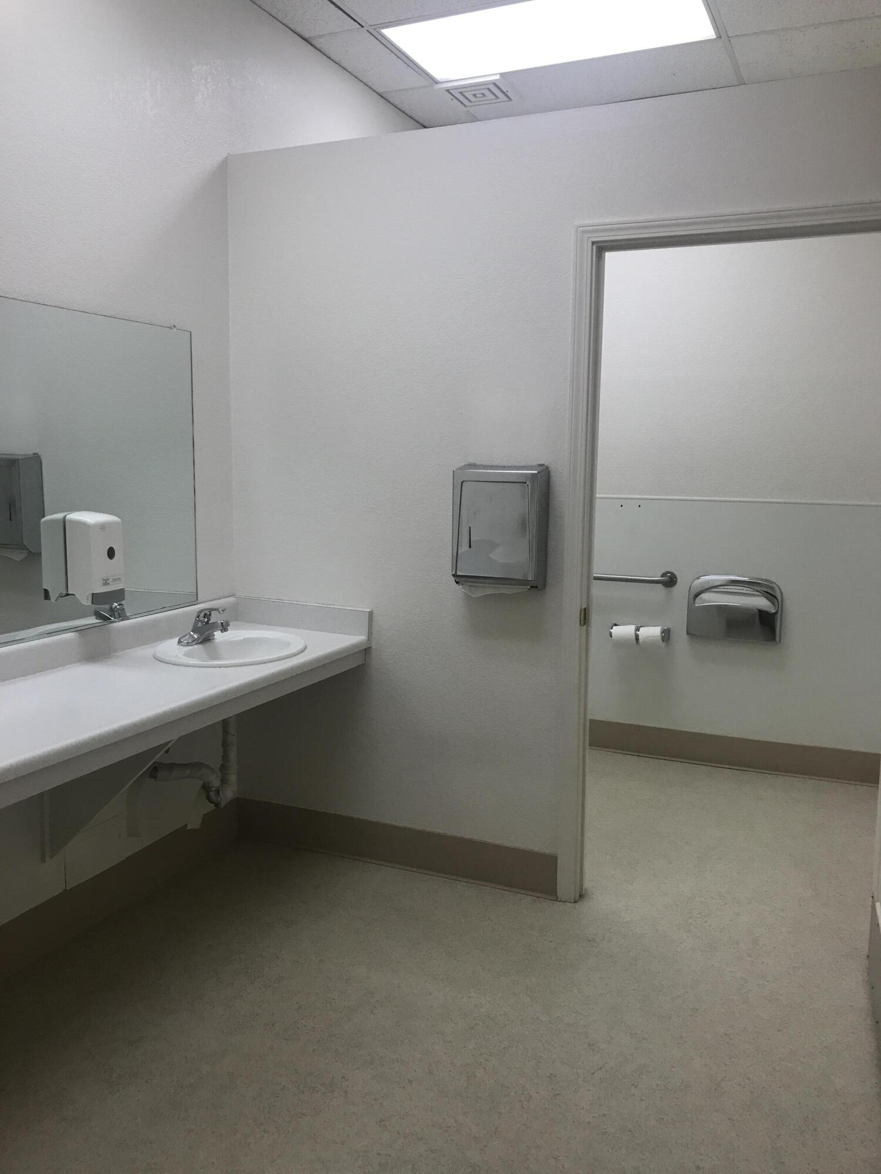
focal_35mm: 28
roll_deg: -0.1
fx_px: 950
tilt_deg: -7.9
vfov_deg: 63.4
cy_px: 587
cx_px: 440
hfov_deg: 49.7
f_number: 1.8
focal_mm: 3.99
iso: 25
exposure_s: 1/40
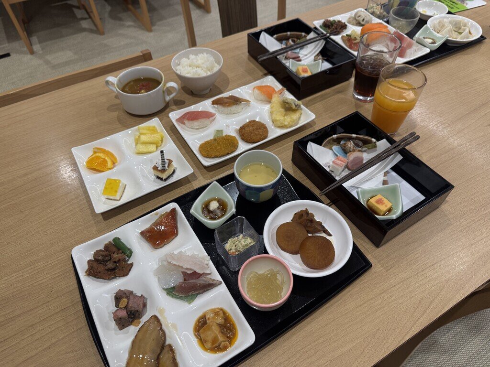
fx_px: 340
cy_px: 184
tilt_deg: -52.3
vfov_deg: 56.8
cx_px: 245
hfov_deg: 71.6
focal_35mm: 24
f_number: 1.78
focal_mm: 6.76
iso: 160
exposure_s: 1/100
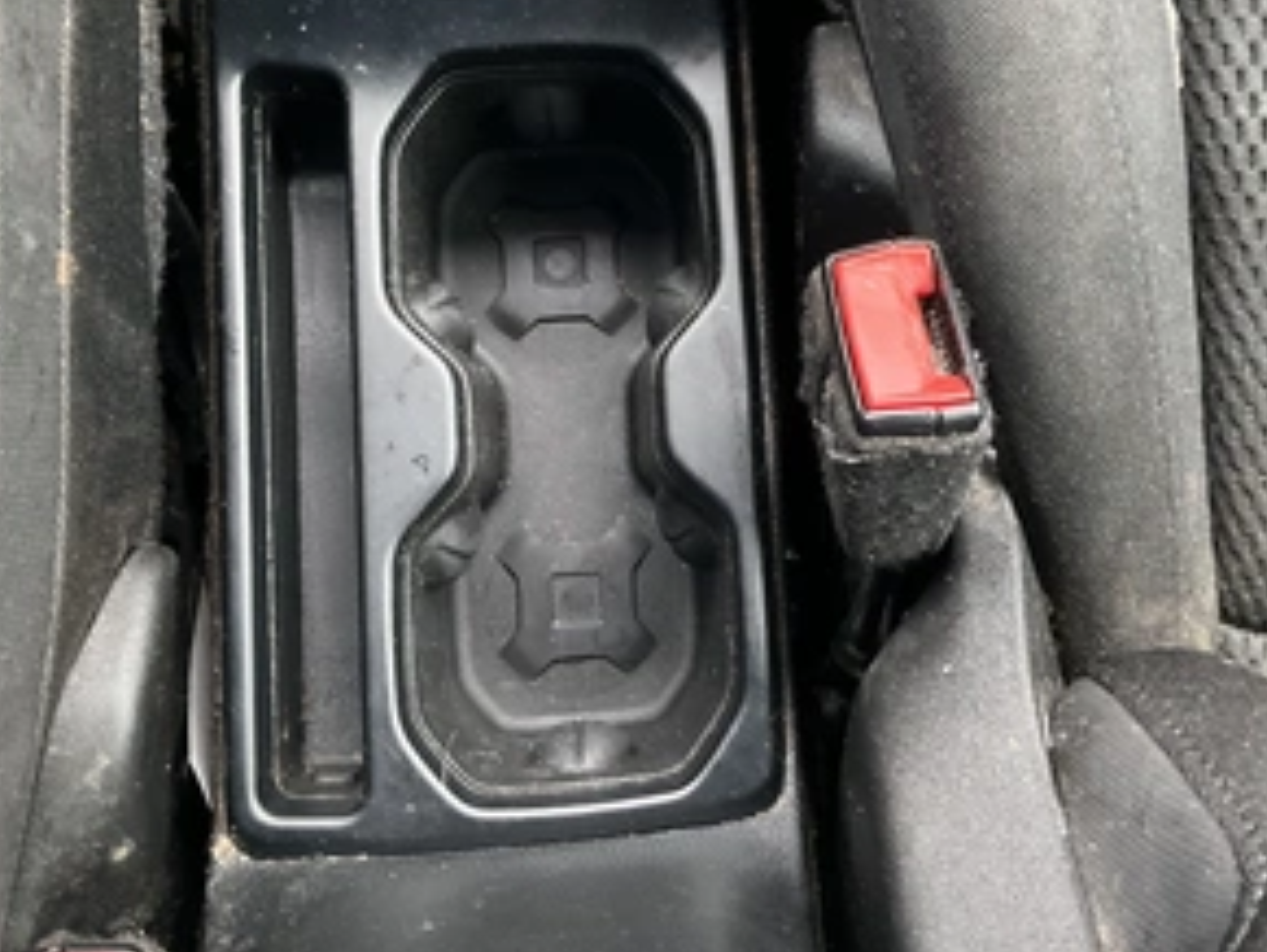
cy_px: 323
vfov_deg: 35.7
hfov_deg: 46.6
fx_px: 1465
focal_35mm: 40
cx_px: 721
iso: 320
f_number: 1.8
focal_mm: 3
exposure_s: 1/32
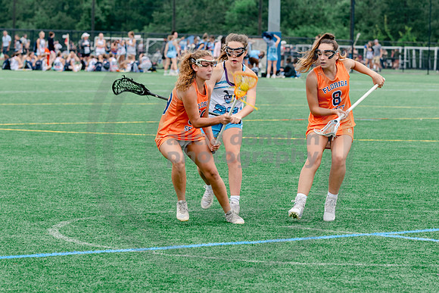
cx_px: 231
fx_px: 2331
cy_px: 154
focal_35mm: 191
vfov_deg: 7.2
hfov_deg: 10.8
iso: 250
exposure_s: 1/320
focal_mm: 95
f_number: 4.5
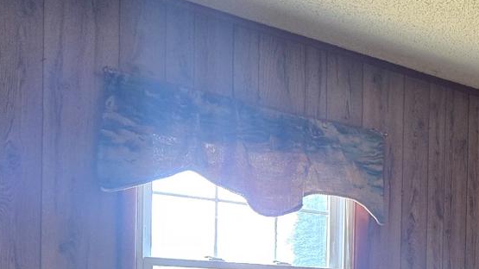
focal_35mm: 65
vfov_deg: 17.8
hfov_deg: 27.9
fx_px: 825
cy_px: 309
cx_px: 588
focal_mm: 5.4
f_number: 1.8
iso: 800
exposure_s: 1/120
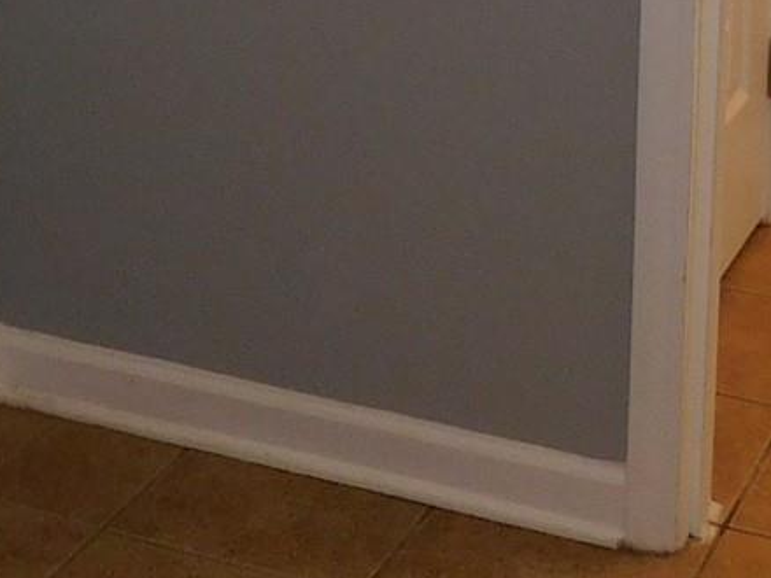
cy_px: -515
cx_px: 324
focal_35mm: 107
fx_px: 2383
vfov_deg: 12.4
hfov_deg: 18.4
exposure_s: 1/30
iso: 200
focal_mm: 4
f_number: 3
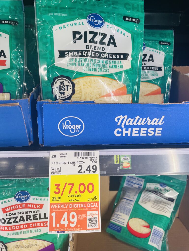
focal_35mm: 26
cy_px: 126
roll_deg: +0.5
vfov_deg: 67.3
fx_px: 189
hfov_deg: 53.1
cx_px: 94
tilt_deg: -7.1
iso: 64
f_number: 1.6
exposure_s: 1/121
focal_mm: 4.2
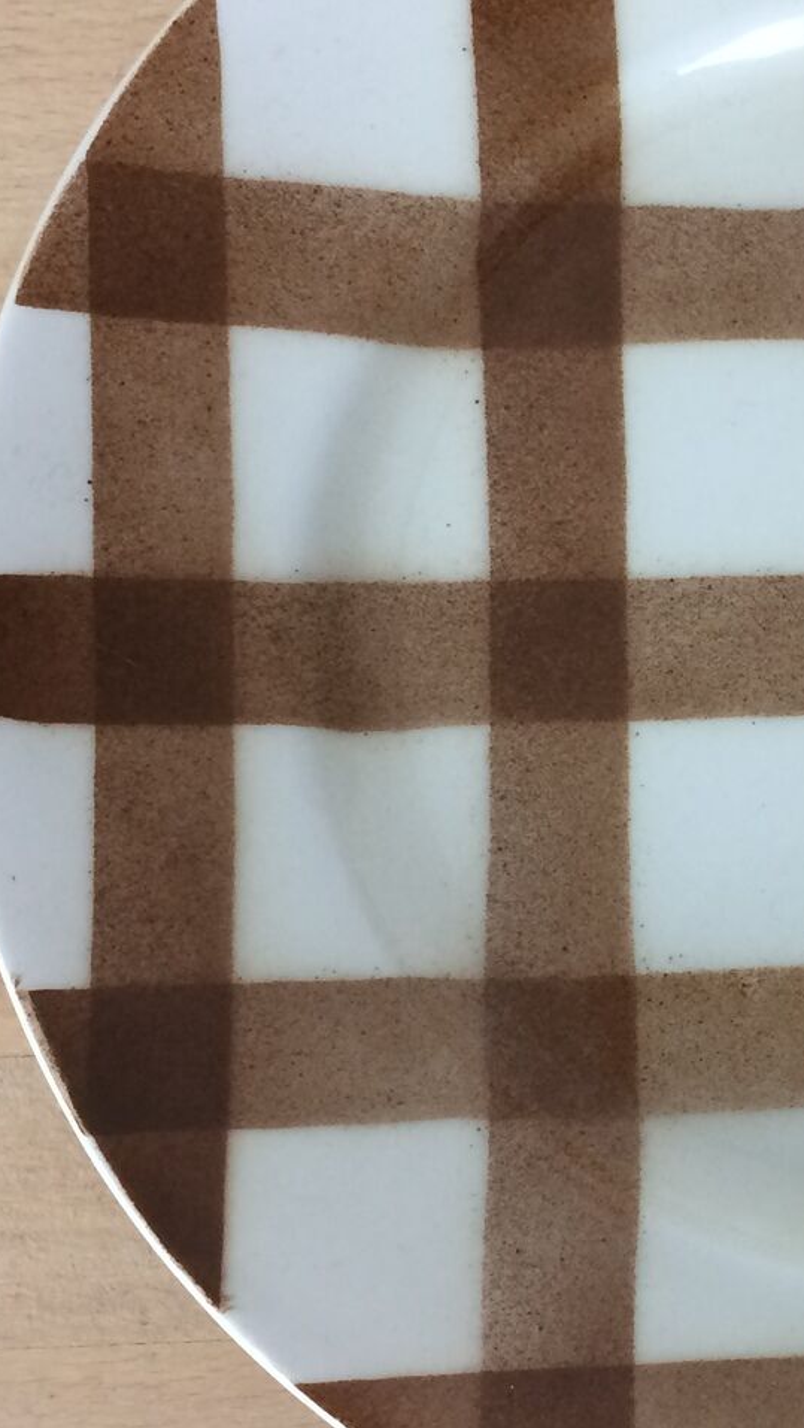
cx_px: 1005
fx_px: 2499
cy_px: 712
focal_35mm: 66
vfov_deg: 31.9
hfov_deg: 17.3
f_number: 2.2
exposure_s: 1/33
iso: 40
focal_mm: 4.15
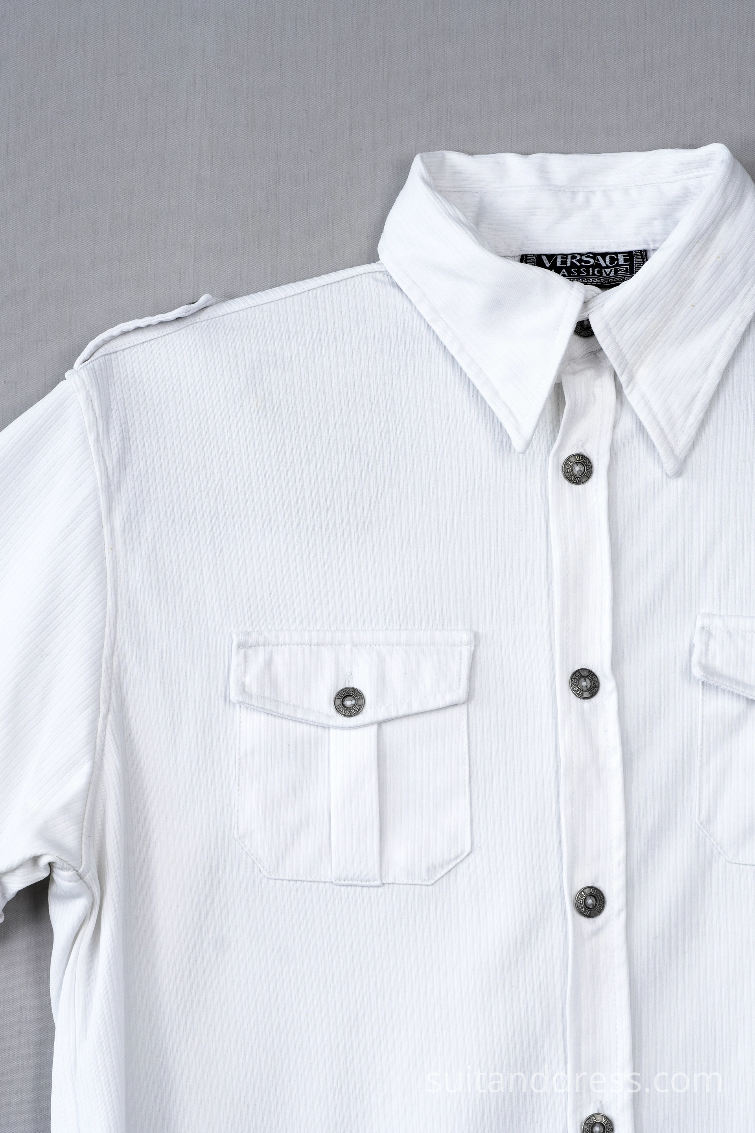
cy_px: 566
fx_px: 3303
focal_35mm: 105
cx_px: 378
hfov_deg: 13.0
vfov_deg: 19.5
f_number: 9
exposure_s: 1/60
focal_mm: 70
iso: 320
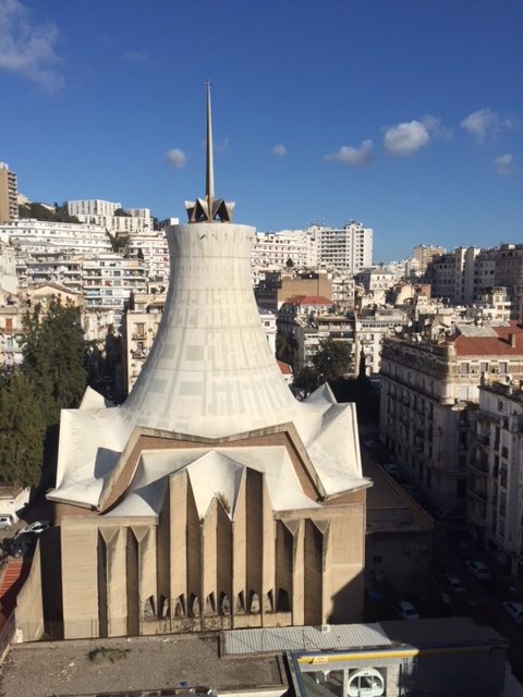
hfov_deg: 48.2
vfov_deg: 61.7
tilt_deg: -5.8
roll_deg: +0.0
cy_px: 348
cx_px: 262
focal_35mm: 29
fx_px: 584
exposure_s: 1/5650
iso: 32
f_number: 2.2
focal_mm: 4.15
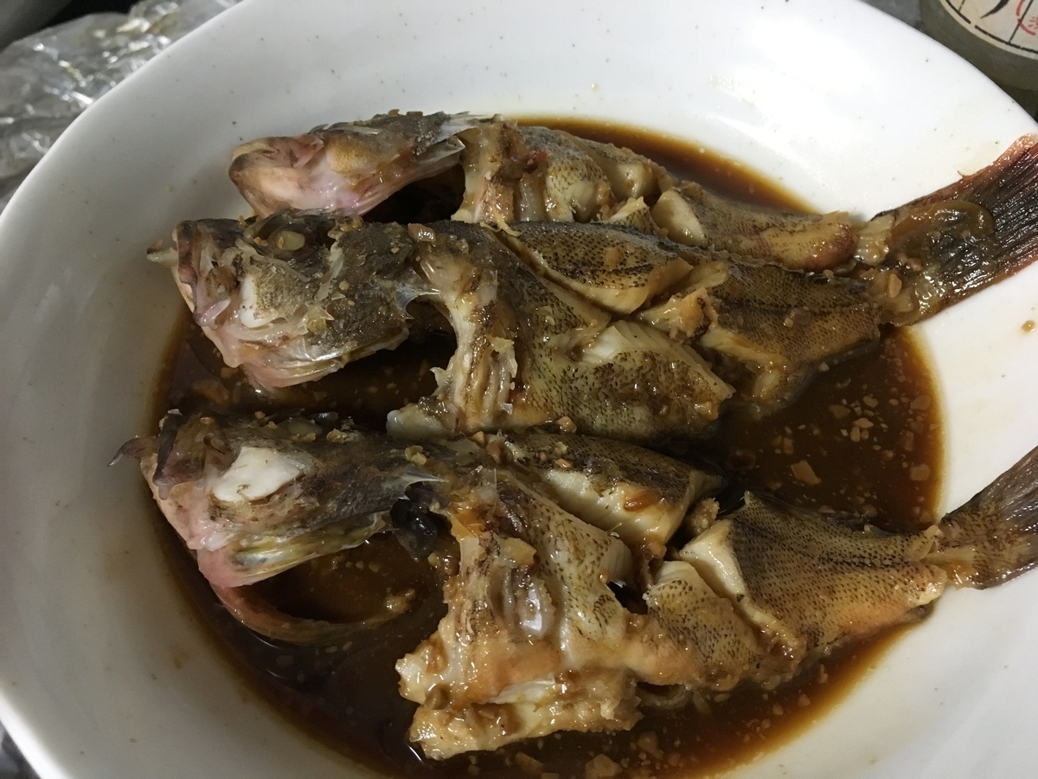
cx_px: 519
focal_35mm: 29
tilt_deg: -59.5
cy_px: 390
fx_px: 870
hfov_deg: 61.7
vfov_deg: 48.2
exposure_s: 1/30
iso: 200
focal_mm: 4.15
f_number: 2.2
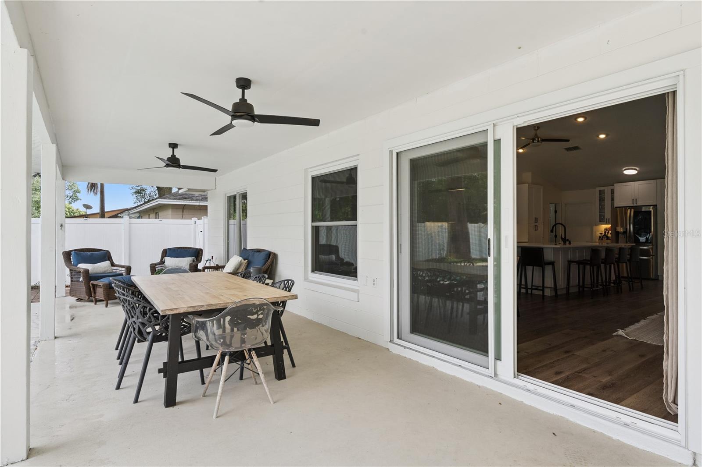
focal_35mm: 20
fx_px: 390
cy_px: 234
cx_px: 351
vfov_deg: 61.9
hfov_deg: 84.0
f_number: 10
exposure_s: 1/320
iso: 640
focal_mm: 20
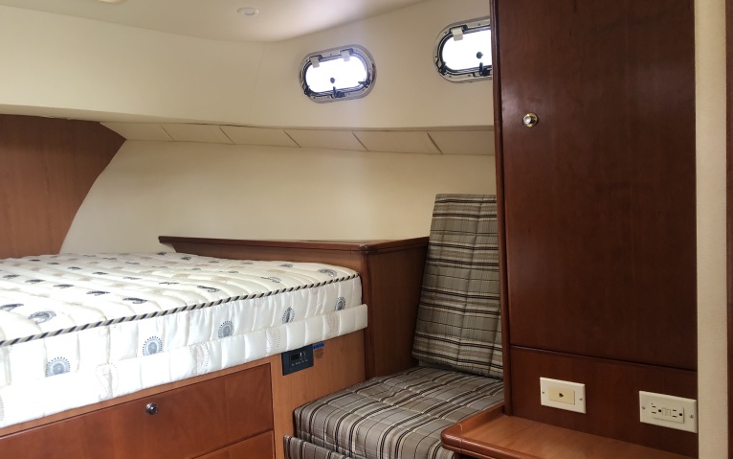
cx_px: 369
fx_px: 619
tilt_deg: -5.5
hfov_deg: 61.2
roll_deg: +2.7
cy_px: 261
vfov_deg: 40.5
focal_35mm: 31
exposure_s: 1/15
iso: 64
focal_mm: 3.99
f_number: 1.8
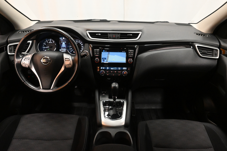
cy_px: 76
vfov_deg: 53.1
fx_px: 151
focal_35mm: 24
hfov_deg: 73.7
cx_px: 114
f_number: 6.3
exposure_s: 1/80
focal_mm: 16
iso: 5000
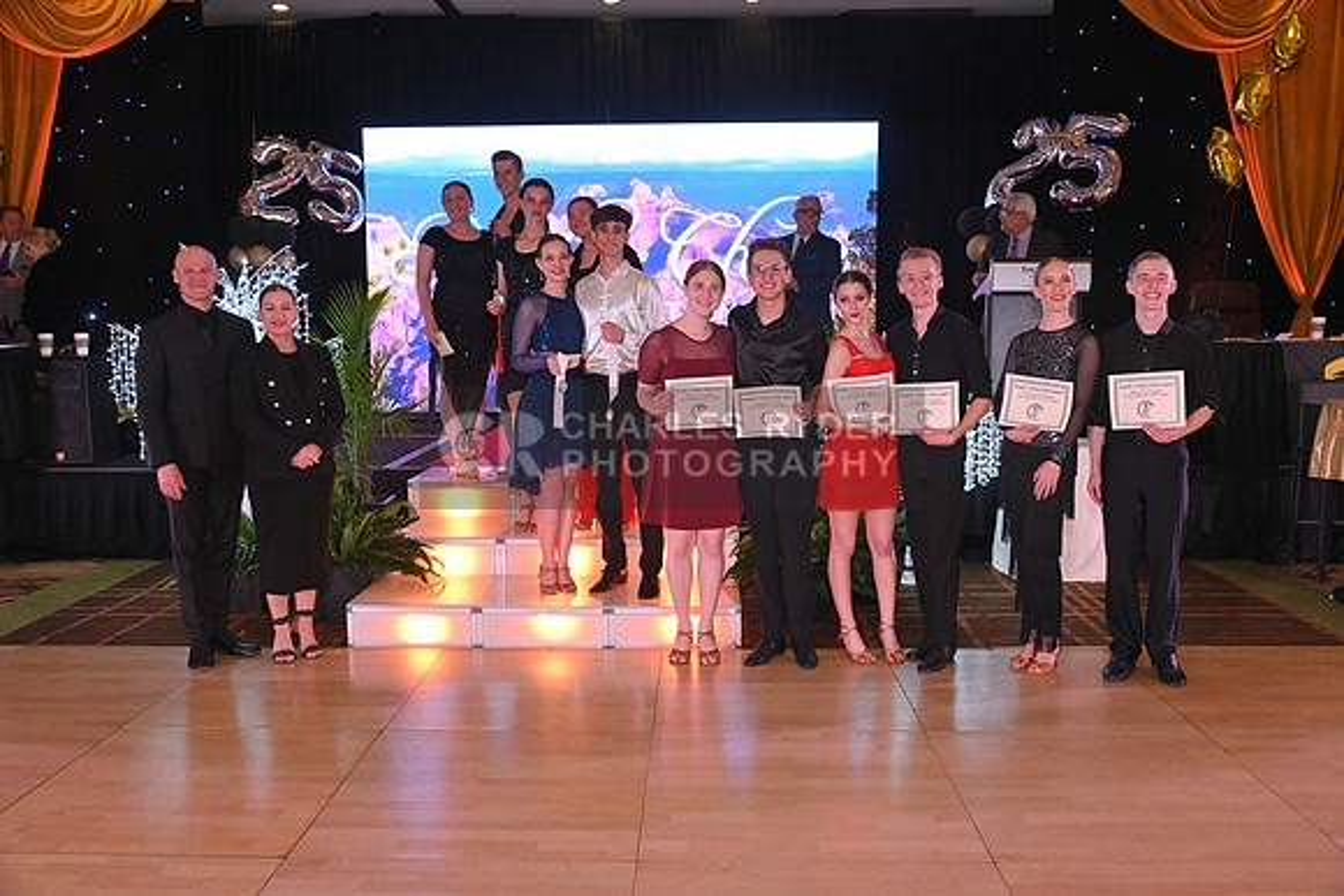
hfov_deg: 60.3
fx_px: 1158
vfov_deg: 42.3
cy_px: 448
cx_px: 672
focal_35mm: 31
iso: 3200
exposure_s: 1/320
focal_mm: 31
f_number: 6.3
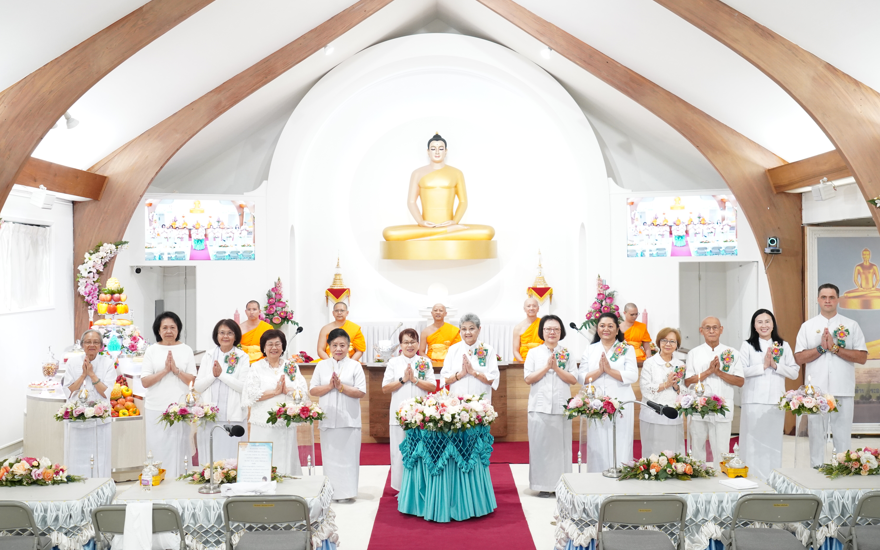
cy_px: 255
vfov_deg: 33.1
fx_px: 924
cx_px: 443
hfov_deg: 50.9
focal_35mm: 39
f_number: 4
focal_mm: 25
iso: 2000
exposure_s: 1/125
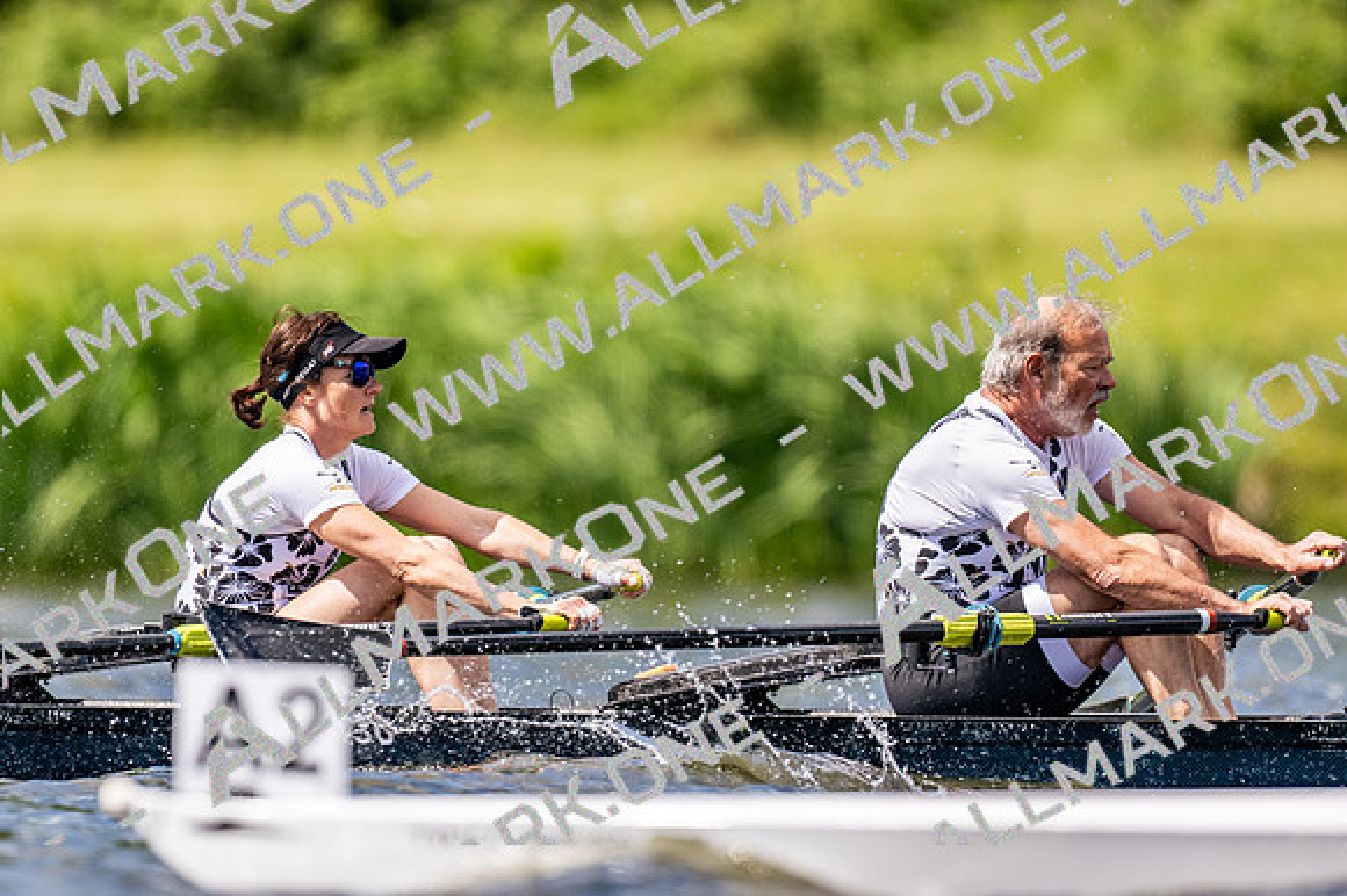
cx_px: 674
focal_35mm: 900
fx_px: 33655
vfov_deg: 1.5
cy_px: 448
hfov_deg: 2.3
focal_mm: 600
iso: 280
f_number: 4
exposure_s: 1/2500
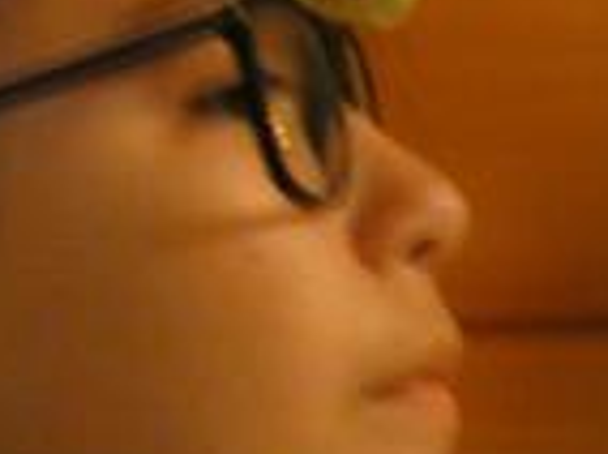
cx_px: -17
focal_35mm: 728
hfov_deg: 2.7
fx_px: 12765
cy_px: 60
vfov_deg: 2.0
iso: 1600
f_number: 5.5
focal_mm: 46.2
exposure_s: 1/8
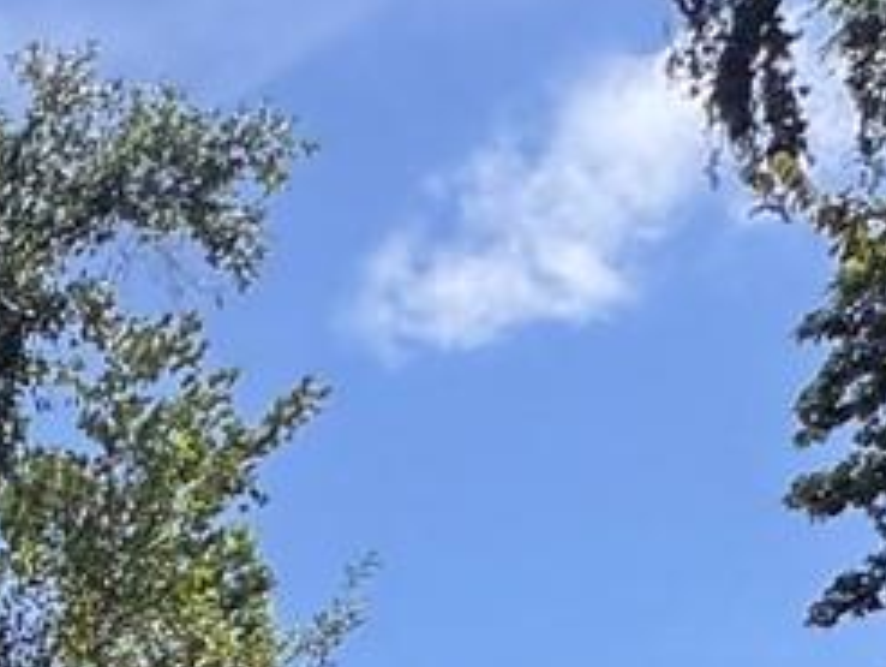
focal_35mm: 91
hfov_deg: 16.6
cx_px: -861
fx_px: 2331
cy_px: 1666
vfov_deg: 12.3
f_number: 2.2
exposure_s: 1/734
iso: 40
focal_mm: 2.22
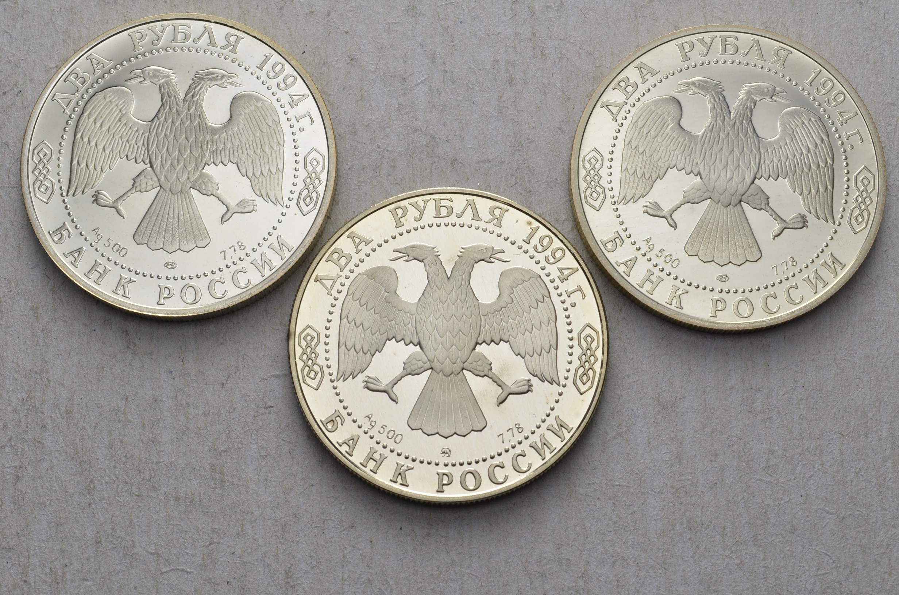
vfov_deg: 18.8
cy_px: 298
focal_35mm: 72
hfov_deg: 28.1
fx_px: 1794
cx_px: 450
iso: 400
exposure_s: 1/250
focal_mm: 48
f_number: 14
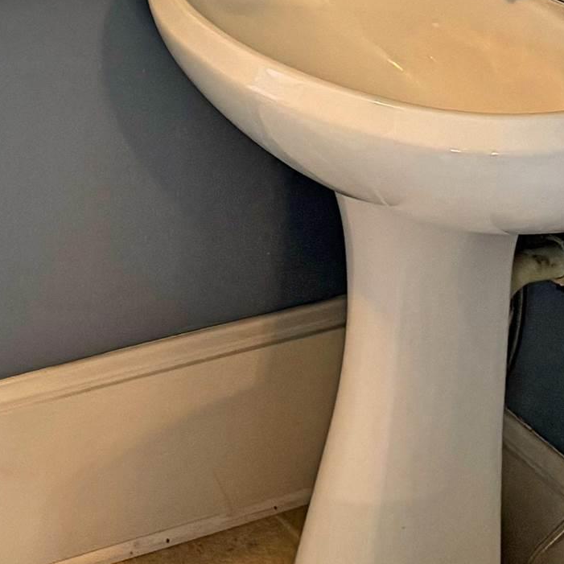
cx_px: 72
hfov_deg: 18.4
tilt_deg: -12.9
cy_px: -241
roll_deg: -3.1
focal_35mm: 93
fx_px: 1714
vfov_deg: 17.2
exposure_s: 1/120
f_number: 1.78
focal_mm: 6.76
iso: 400
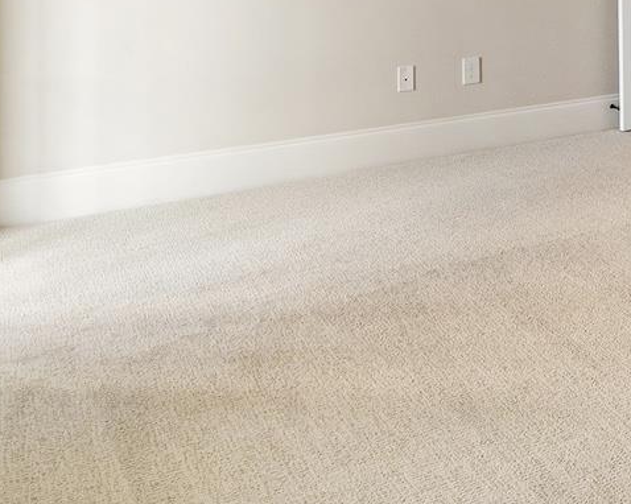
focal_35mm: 55
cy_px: -105
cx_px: 822
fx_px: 1027
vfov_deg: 24.8
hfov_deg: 28.1
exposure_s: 1/8
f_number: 6.3
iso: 400
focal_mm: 14
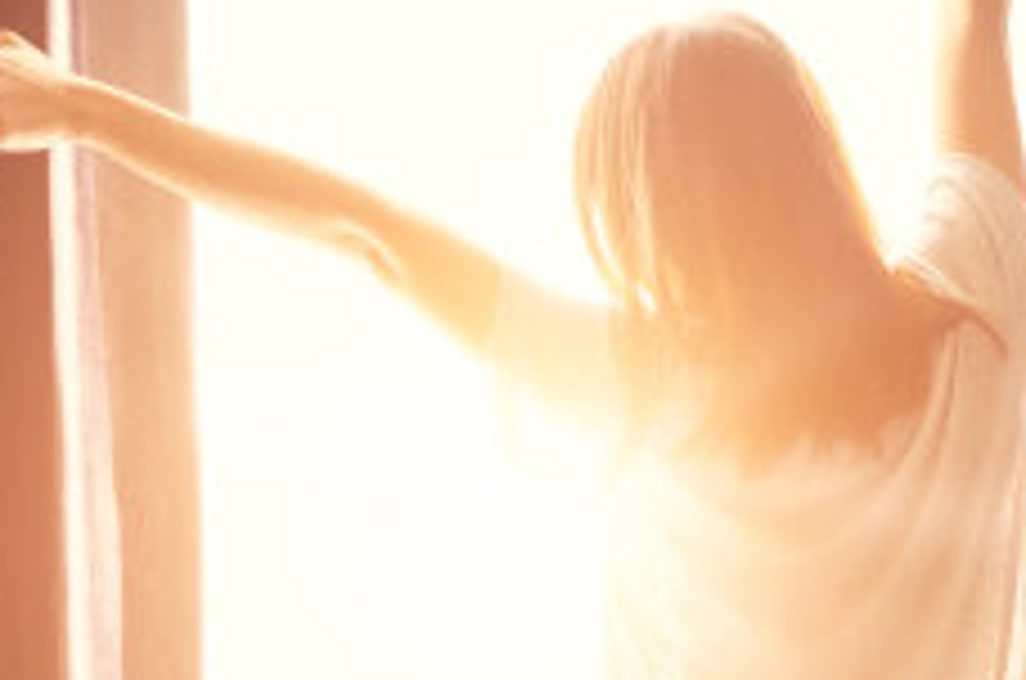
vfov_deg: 8.5
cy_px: 358
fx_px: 4579
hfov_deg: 12.7
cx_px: 842
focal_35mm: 161
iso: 250
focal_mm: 40
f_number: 4
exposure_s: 1/30
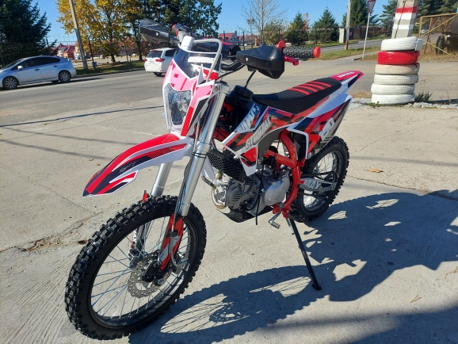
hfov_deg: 71.6
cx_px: 229
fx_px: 318
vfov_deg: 56.9
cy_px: 172
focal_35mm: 24
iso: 40
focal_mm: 5.23
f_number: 1.8
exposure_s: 1/1658
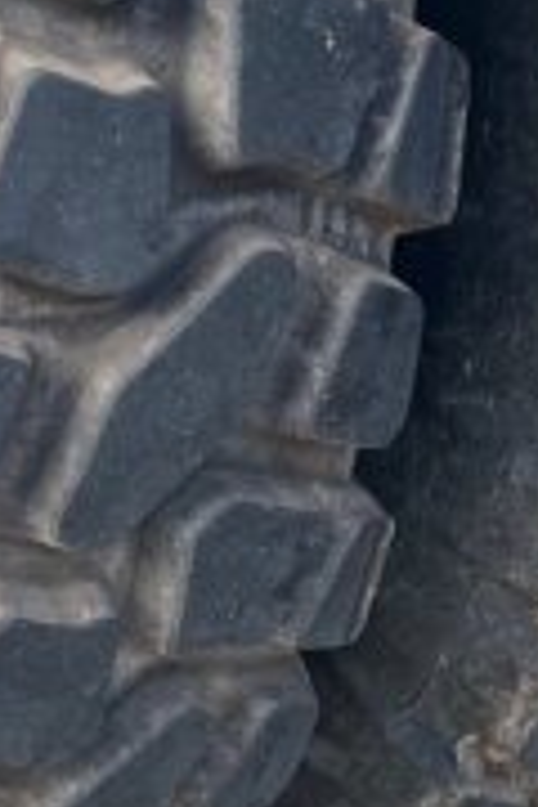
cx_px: 99
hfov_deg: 14.2
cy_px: 547
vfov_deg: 21.2
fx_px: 2152
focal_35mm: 96
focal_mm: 5.7
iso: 50
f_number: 1.5
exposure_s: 1/172
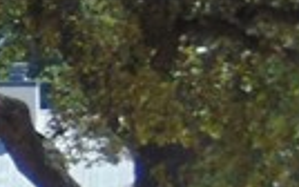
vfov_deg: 1.5
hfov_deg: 2.4
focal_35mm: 873
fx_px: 7120
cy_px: 367
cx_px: -529
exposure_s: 1/640
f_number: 3.9
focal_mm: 19.4
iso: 80
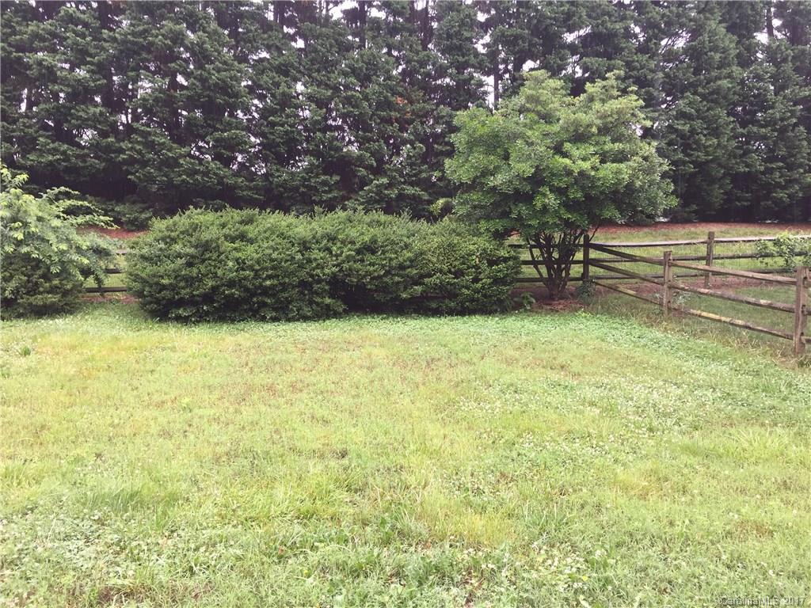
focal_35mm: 29
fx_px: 679
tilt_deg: -1.8
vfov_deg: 48.2
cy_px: 304
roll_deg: -0.7
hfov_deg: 61.7
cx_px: 406
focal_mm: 4.15
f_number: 2.2
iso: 32
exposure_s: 1/60
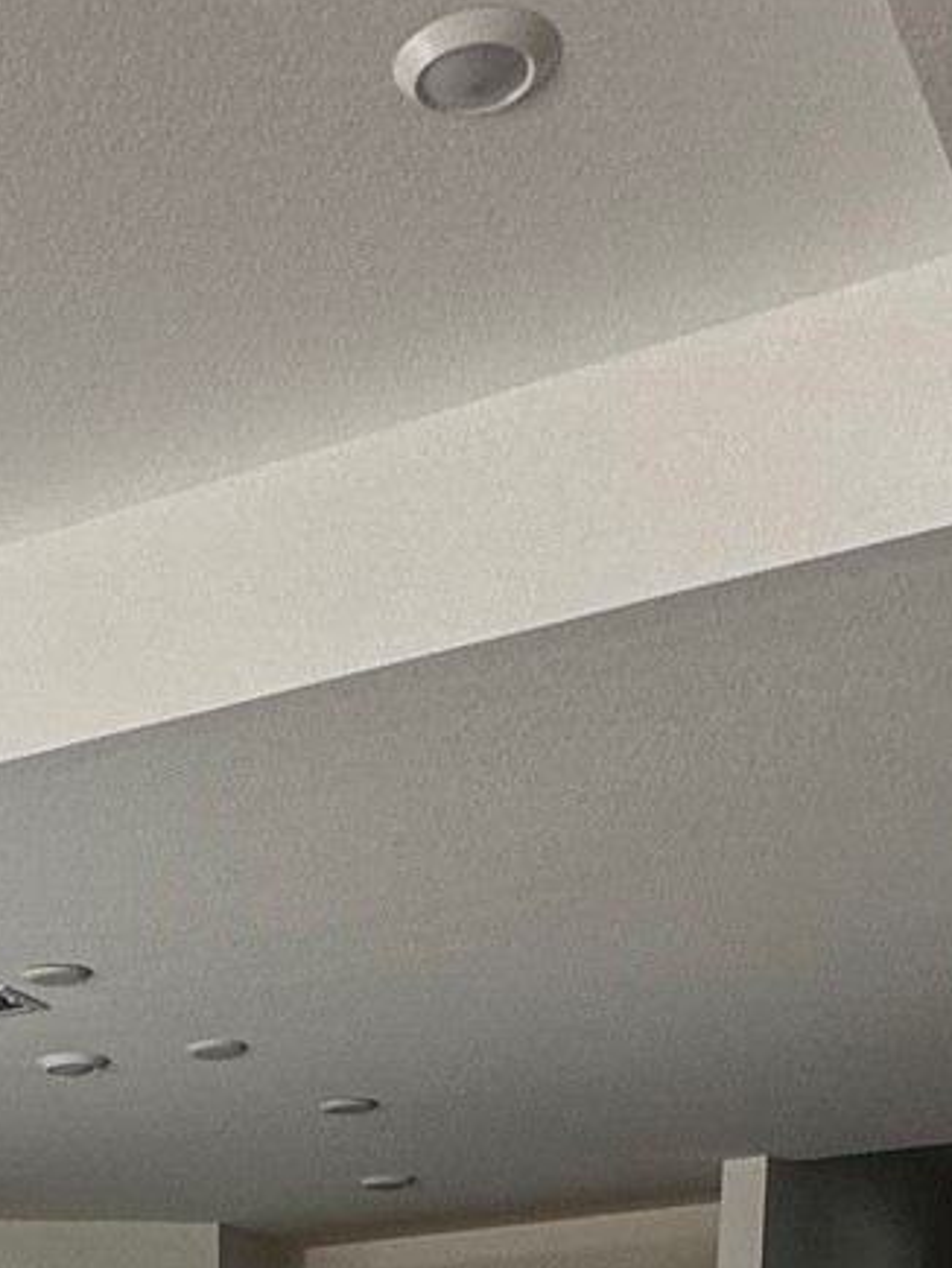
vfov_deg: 21.1
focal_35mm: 66
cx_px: -93
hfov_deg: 21.2
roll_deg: +0.7
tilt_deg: -12.8
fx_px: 2418
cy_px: 2209
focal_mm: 2.22
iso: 80
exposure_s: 1/99
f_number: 2.2
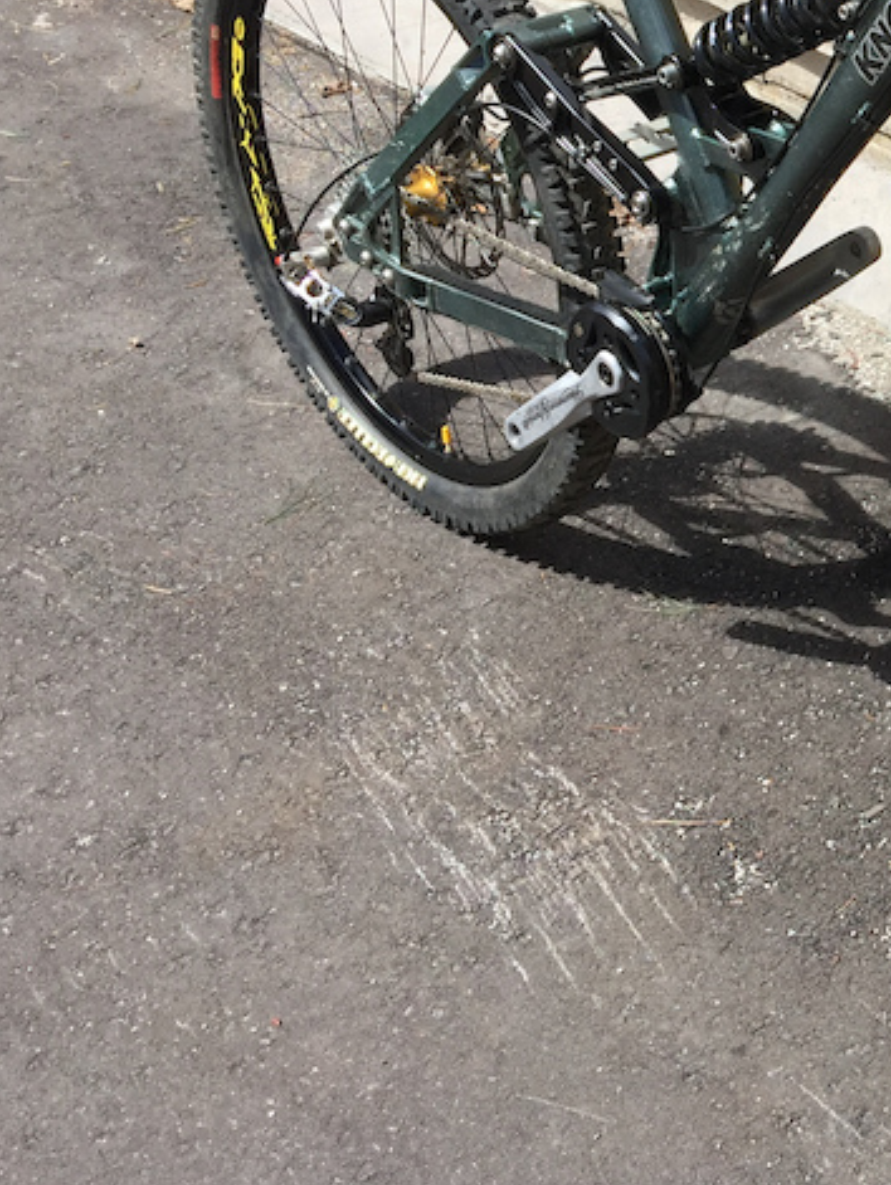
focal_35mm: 63
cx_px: 1085
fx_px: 2159
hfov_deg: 21.5
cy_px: 327
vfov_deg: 30.3
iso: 32
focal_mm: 4.15
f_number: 2.2
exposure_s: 1/1276
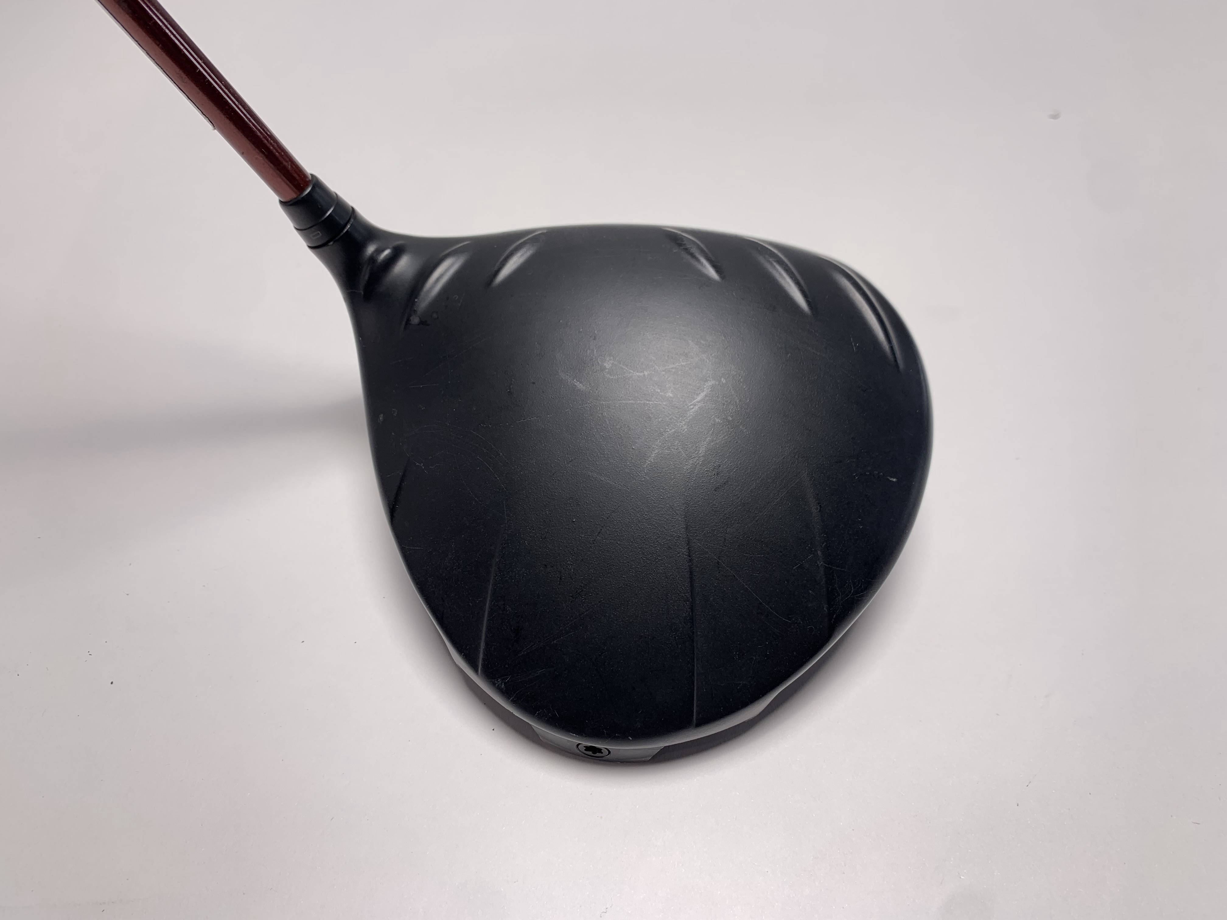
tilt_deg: -50.3
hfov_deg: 67.3
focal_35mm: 26
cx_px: 614
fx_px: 922
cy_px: 460
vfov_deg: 53.1
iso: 25
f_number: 1.8
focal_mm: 4.25
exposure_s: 1/167
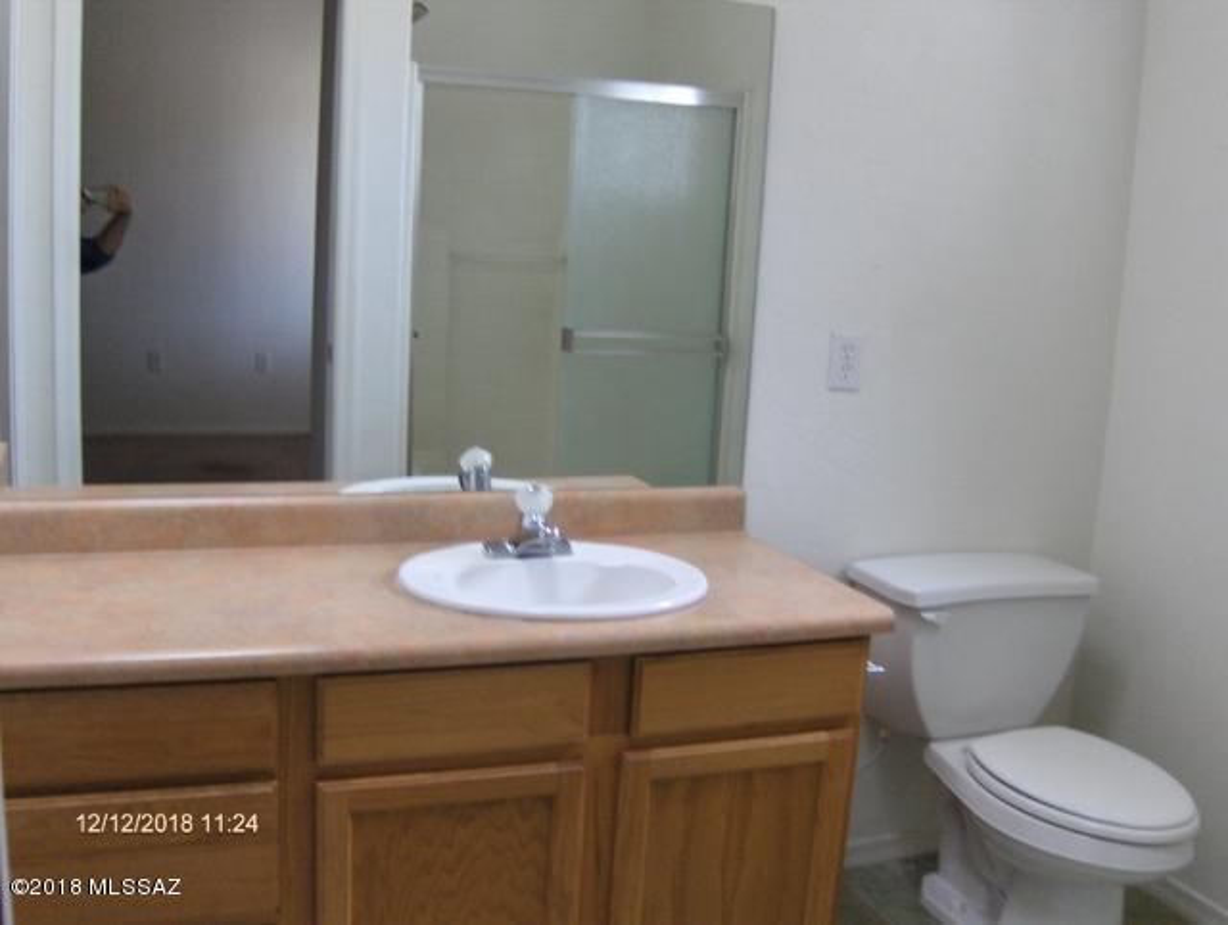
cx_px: 614
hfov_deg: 52.6
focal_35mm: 35
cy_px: 462
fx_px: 1243
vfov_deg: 40.8
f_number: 2.8
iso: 200
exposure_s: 1/71.9
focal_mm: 7.5
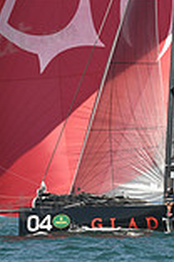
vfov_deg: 2.1
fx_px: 7264
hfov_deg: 1.4
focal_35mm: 1002
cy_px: -55
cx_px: 163
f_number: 7.1
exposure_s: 1/1000
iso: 250
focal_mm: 270
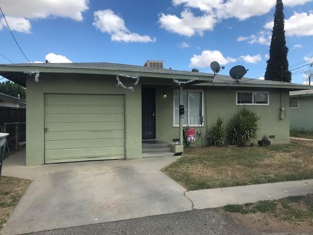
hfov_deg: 63.4
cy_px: 118
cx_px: 156
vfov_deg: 49.7
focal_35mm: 28
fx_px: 253
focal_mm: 3.99
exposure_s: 1/2083
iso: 20
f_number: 1.8
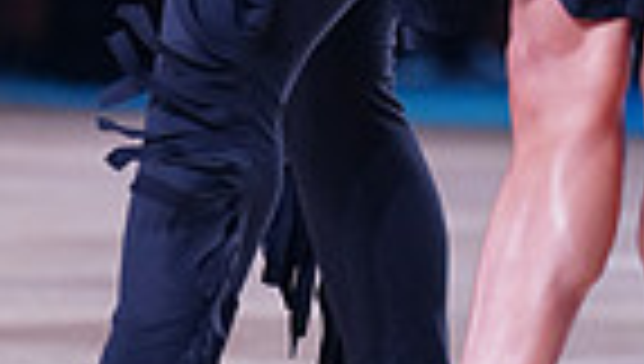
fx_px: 11597
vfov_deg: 1.8
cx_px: 651
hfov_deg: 3.2
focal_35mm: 678
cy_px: -427
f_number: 2.8
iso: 1600
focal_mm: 160
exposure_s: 1/640
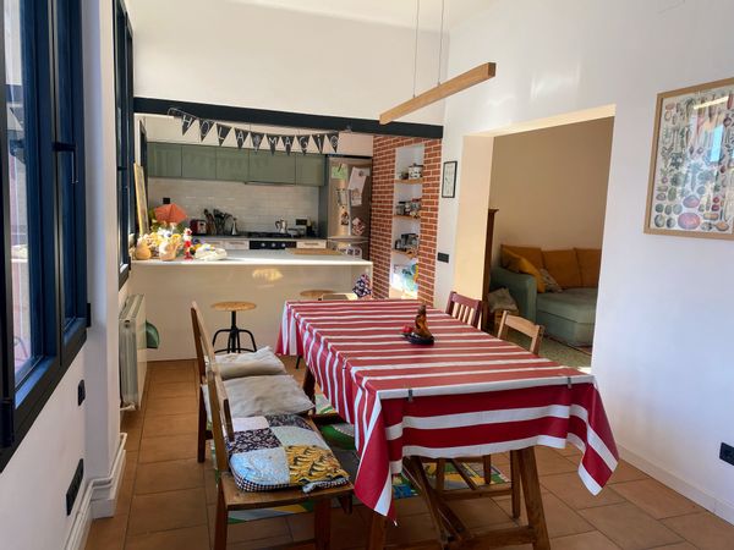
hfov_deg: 67.3
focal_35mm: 26
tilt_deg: -7.5
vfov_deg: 53.1
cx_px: 367
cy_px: 275
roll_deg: -2.4
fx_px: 551
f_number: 1.8
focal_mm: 4.25
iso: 50
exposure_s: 1/121
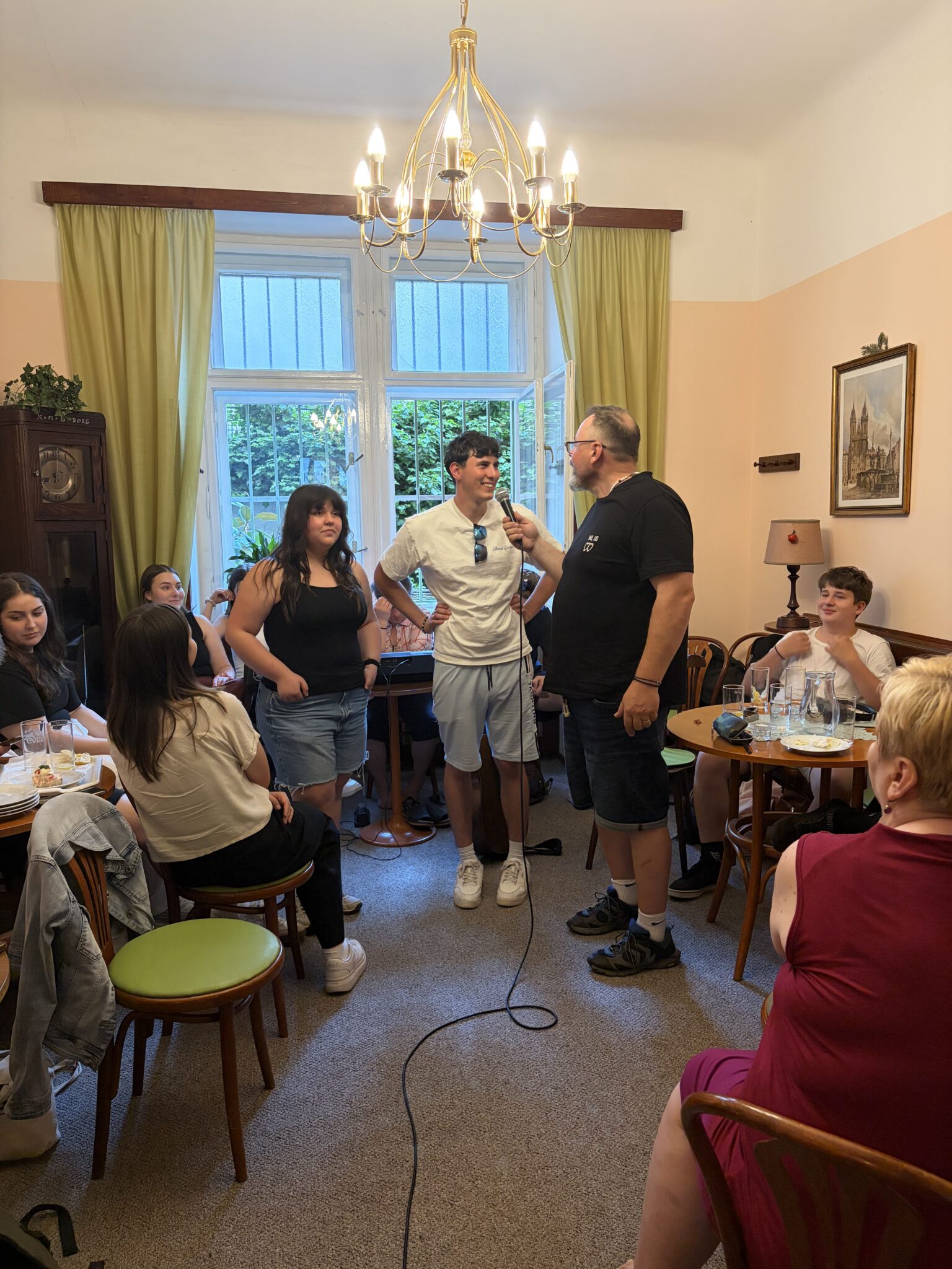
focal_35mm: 26
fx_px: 953
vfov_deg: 67.3
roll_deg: +0.6
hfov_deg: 53.1
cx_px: 476
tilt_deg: -6.9
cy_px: 634
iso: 320
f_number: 1.6
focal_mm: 5.96
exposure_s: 1/50
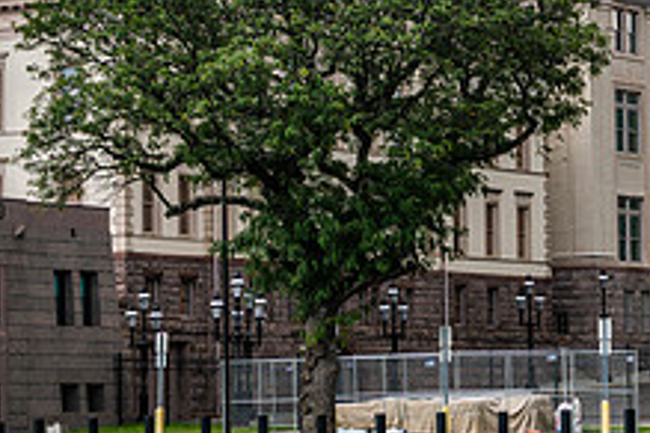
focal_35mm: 207
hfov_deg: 9.9
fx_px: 3737
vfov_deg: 6.6
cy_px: -40
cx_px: 294
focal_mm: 78
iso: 72
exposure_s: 1/200
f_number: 8
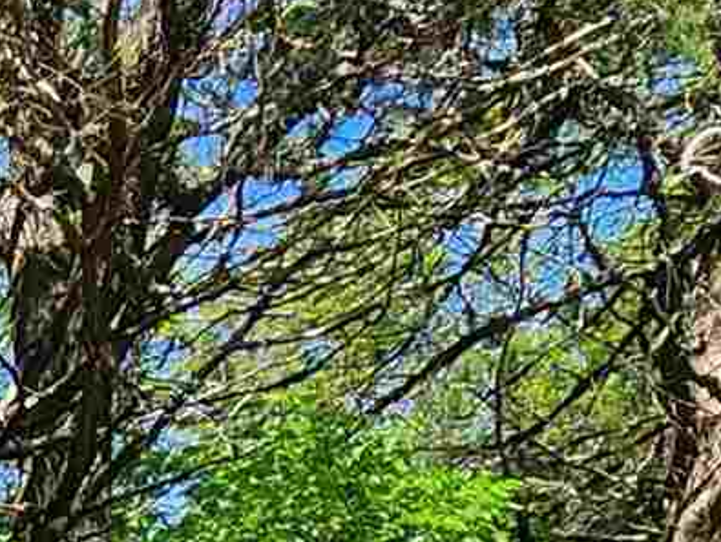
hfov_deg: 15.6
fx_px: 2106
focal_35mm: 101
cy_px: 1451
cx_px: -706
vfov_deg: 11.2
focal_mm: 2.2
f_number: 2.2
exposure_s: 1/1339
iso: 50
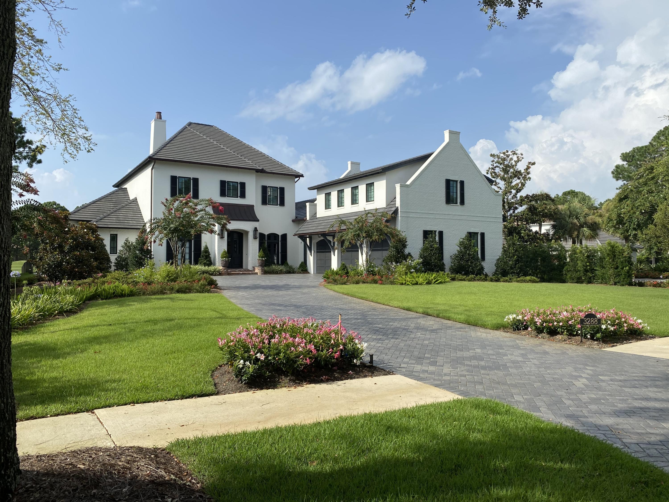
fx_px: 502
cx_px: 334
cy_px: 251
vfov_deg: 53.1
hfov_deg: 67.3
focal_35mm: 26
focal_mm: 4.25
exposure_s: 1/3040
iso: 32
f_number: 1.8
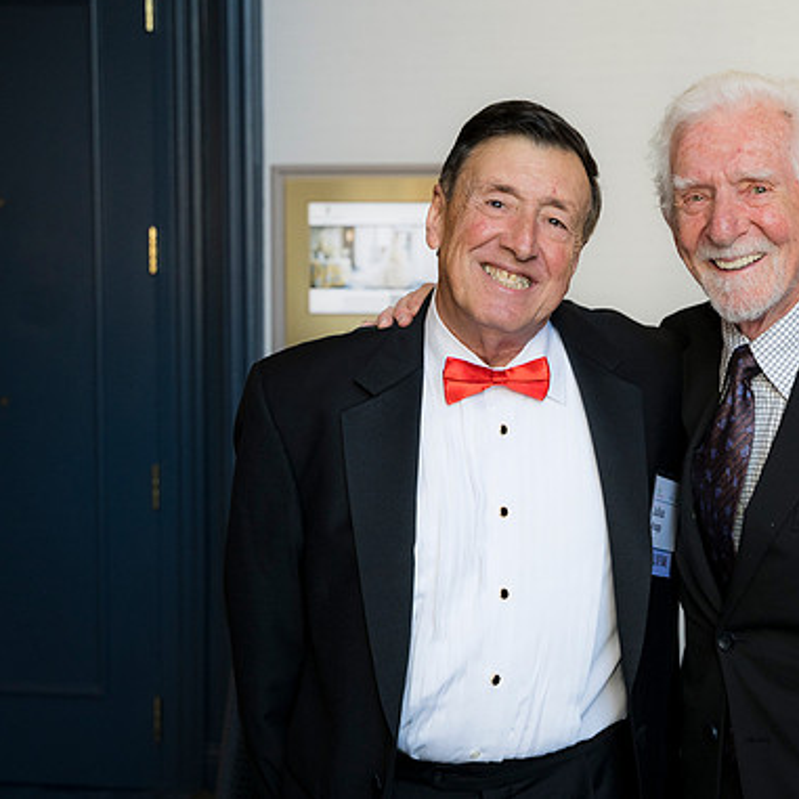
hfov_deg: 29.5
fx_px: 1489
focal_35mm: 57
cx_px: 604
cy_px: 395
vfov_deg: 30.0
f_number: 4
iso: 800
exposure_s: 1/125
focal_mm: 44
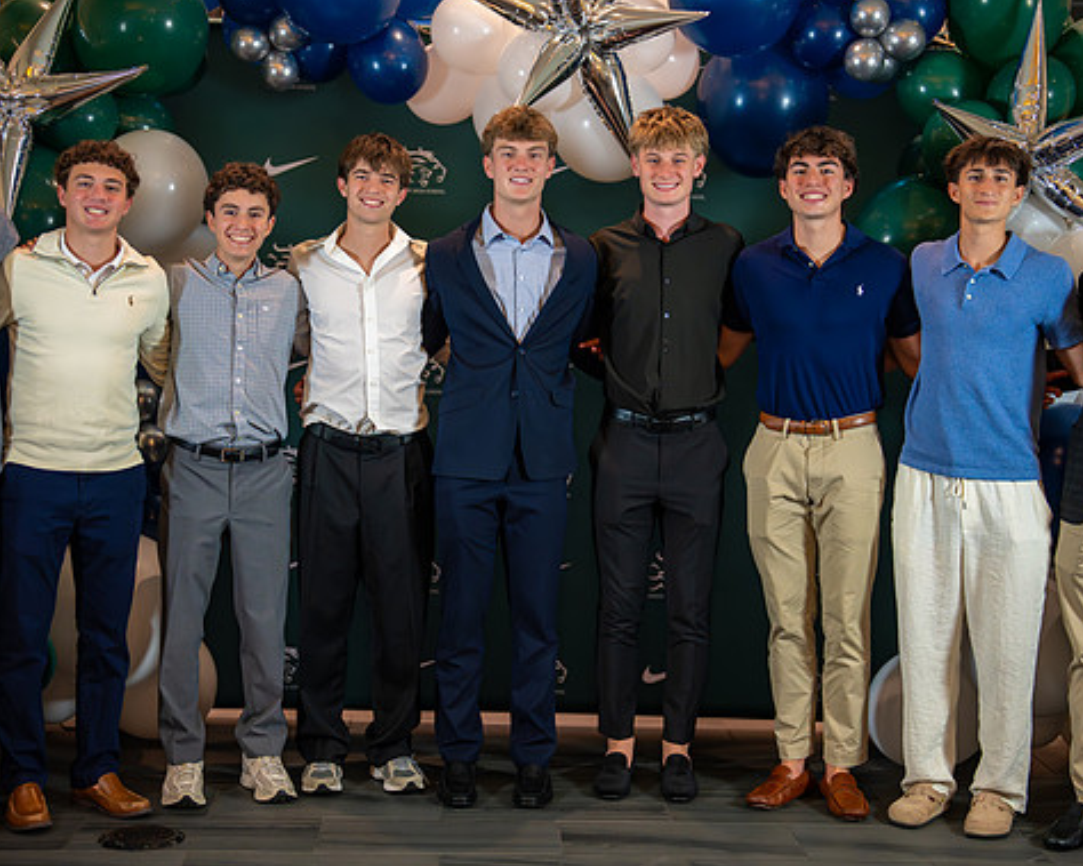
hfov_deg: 32.5
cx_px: 535
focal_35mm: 58
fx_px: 1859
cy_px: 431
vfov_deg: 26.2
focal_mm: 50
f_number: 1.2
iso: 1600
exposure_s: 1/400
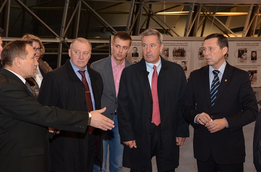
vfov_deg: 23.7
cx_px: 130
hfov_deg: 35.1
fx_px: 412
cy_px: 86
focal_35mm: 57
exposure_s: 1/60
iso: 800
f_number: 7.1
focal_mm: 38
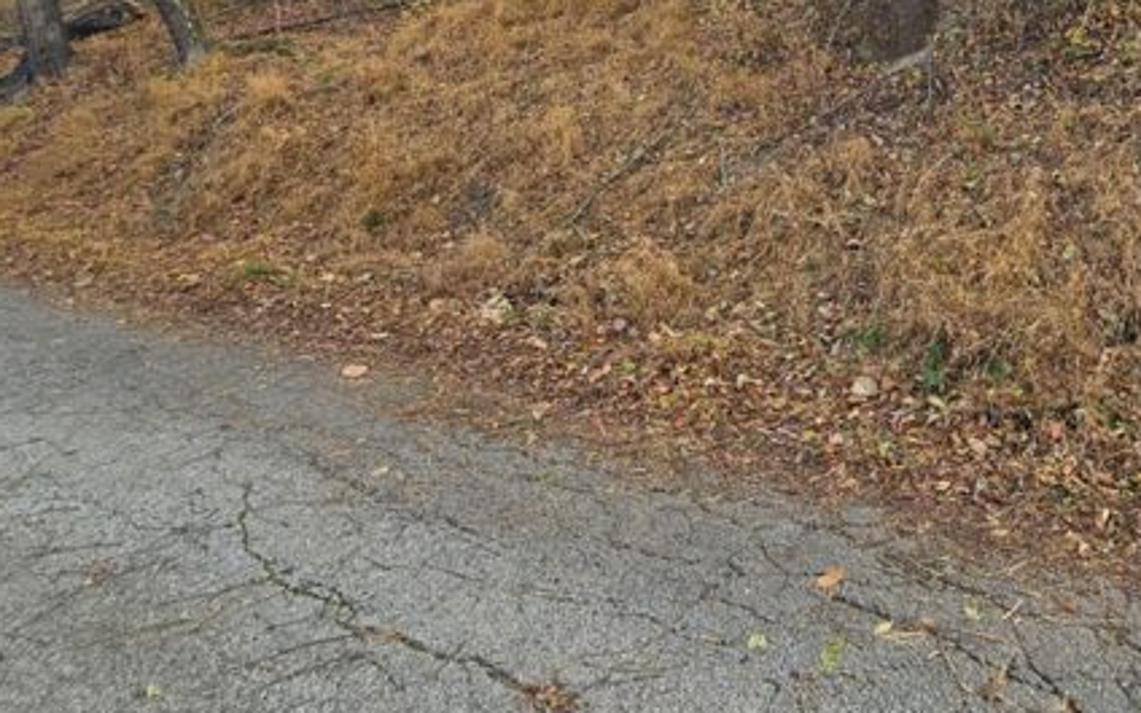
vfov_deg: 42.3
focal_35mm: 26
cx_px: 891
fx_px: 808
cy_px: 30
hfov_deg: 65.0
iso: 50
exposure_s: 1/326
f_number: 2.2
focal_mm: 2.2
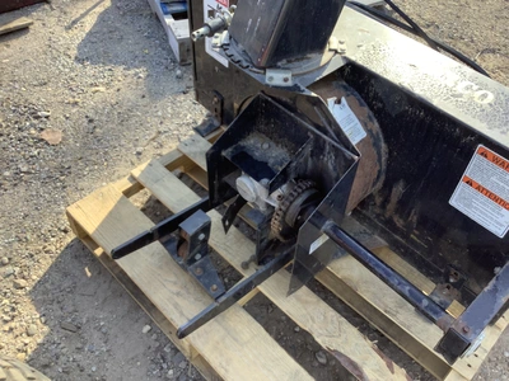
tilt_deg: -49.1
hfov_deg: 58.4
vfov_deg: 45.4
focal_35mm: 31
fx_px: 456
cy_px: 190
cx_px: 254
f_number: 2.4
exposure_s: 1/120
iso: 32
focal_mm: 3.3
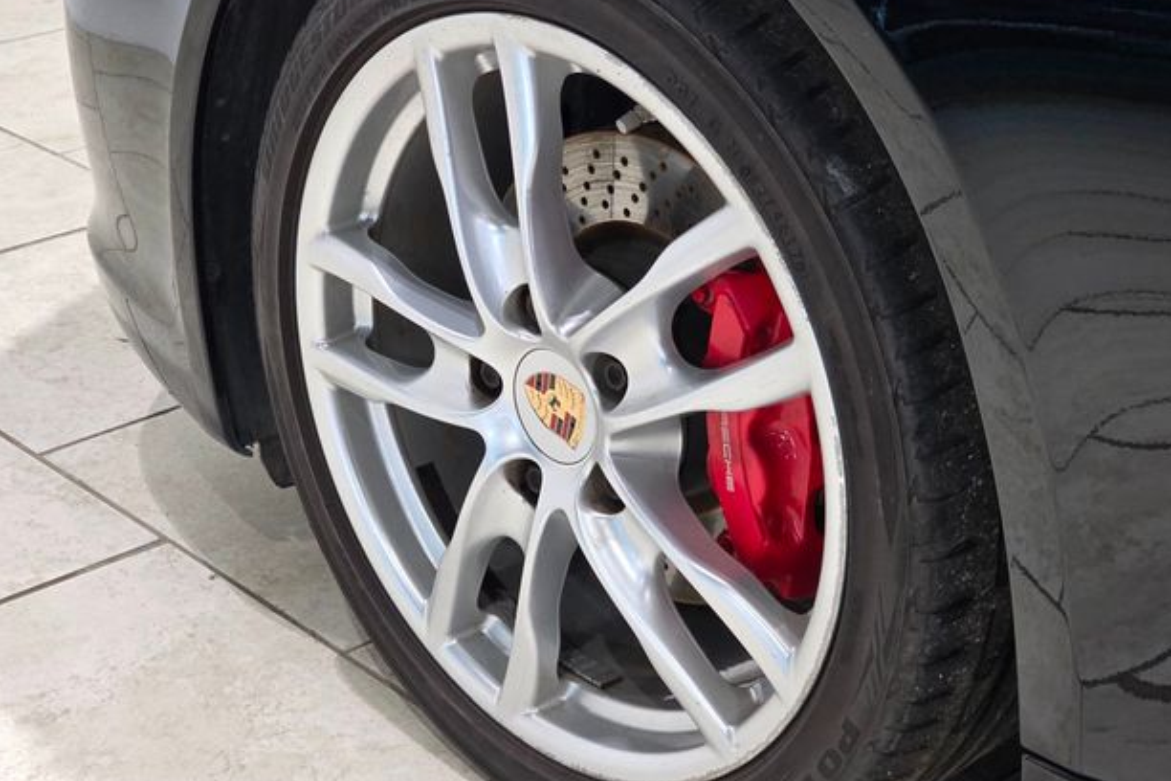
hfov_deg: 27.0
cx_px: 597
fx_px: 2439
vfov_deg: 18.2
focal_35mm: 75
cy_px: 398
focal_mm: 7.9
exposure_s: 1/120
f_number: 2.4
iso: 400
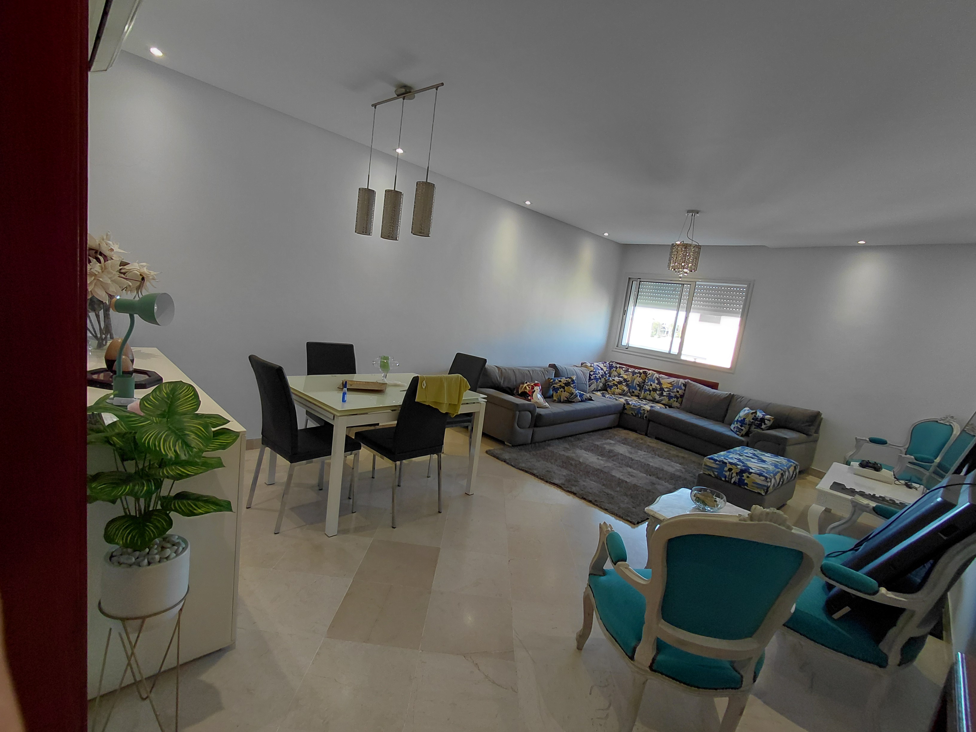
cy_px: 366
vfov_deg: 78.1
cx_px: 488
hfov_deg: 94.5
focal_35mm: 16
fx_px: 451
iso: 40
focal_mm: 1.64
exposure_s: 1/60
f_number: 2.2
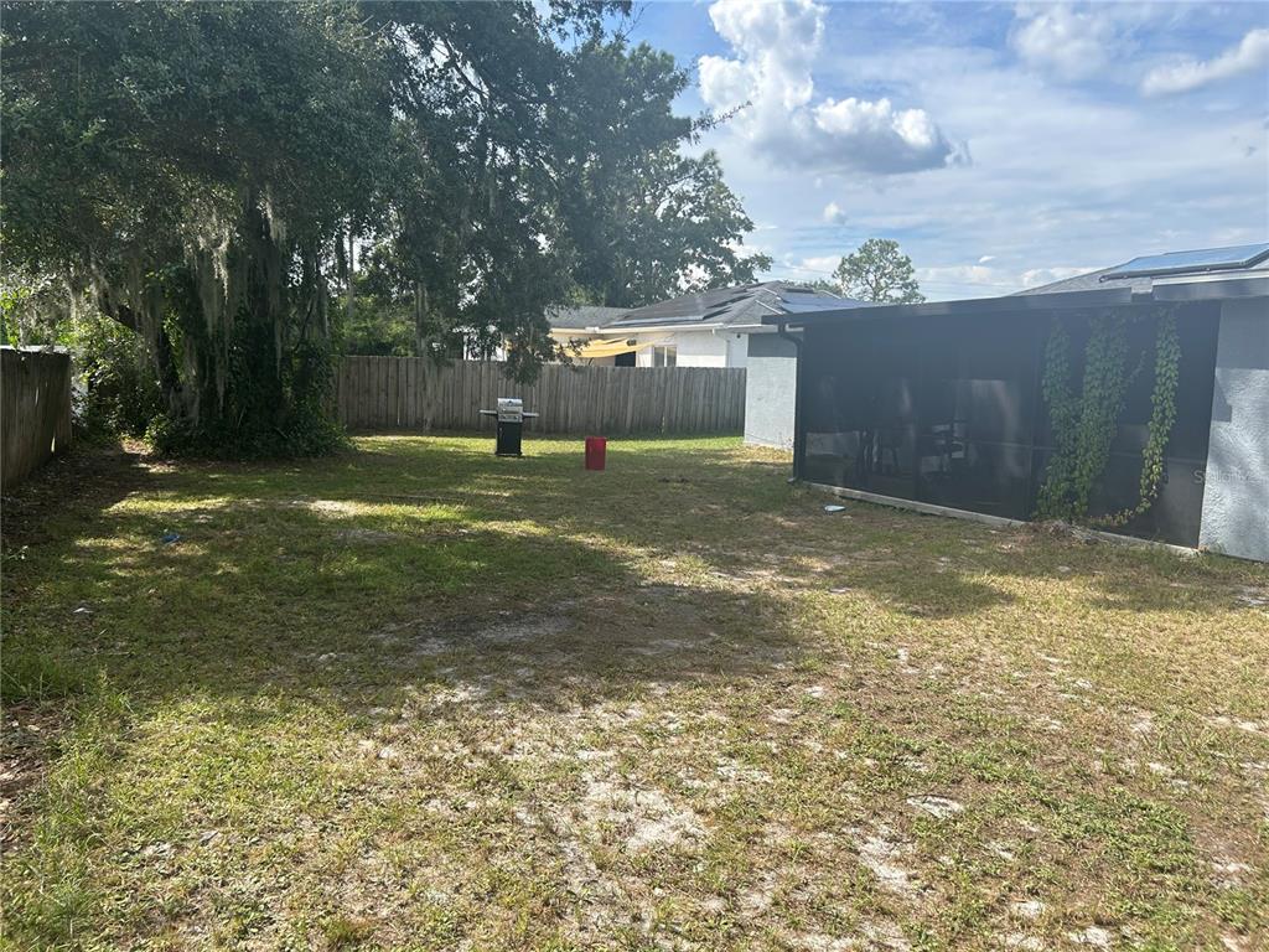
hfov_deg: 67.3
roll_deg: -1.6
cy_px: 476
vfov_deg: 53.1
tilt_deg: -5.2
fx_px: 953
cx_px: 634
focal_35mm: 26
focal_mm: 5.7
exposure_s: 1/1724
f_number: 1.5
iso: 50
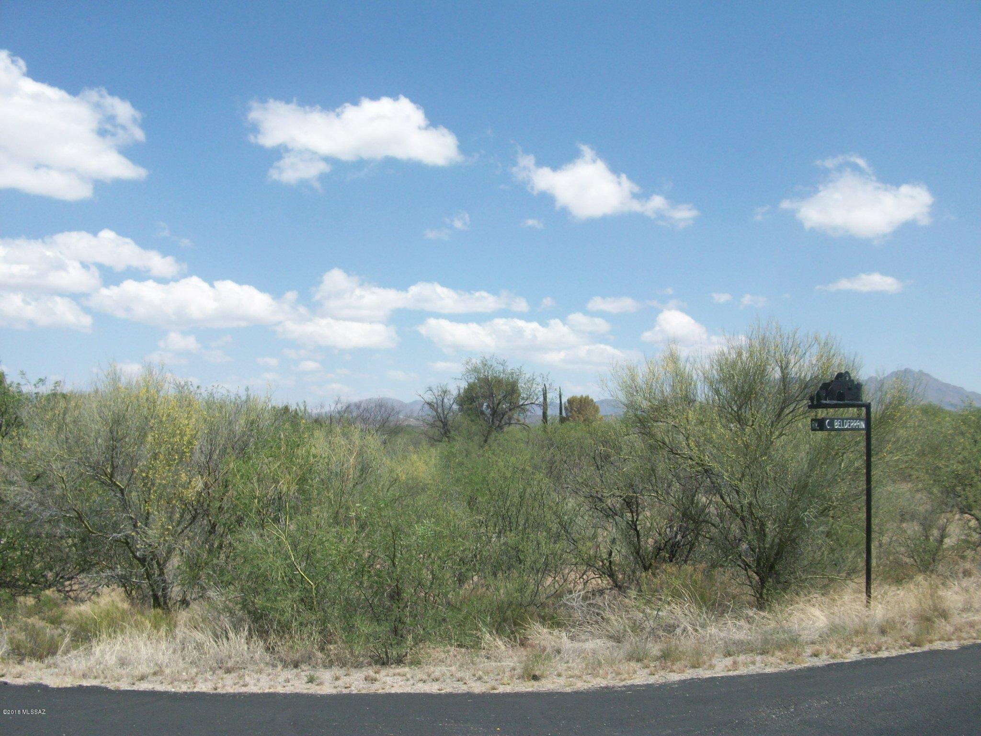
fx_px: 964
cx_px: 490
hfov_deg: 54.0
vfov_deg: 41.8
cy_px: 368
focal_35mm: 34
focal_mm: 5.7
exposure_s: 1/341
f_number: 5.5
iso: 64
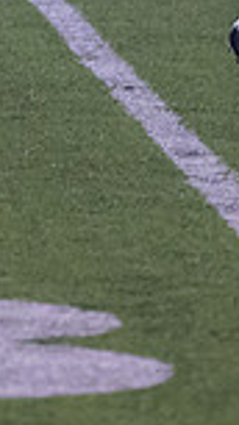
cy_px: -200
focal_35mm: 736
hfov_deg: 1.6
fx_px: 8297
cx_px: 265
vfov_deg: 2.9
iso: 3200
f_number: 2.8
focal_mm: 100
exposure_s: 1/1000
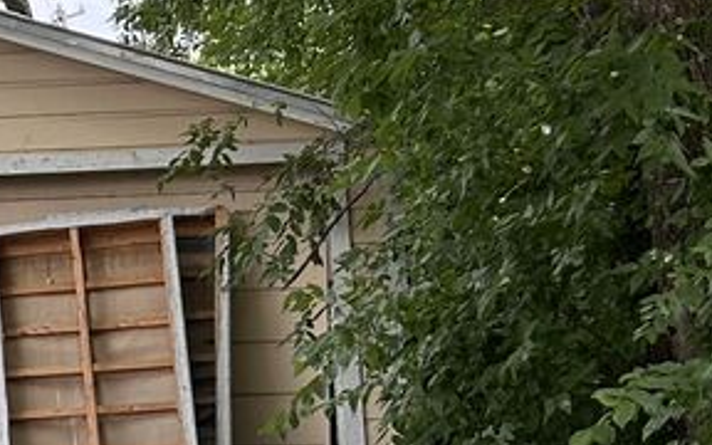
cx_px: -260
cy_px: 415
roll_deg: +2.6
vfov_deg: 9.5
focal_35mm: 138
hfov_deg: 14.4
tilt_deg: -2.5
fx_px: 2678
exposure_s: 1/840
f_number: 1.5
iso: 50
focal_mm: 5.7
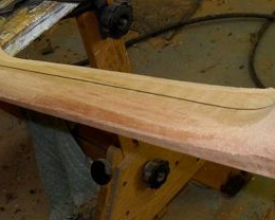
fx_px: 684
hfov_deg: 22.7
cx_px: 112
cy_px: 94
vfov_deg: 18.3
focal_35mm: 84
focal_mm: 6.3
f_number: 2.8
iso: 100
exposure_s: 1/45
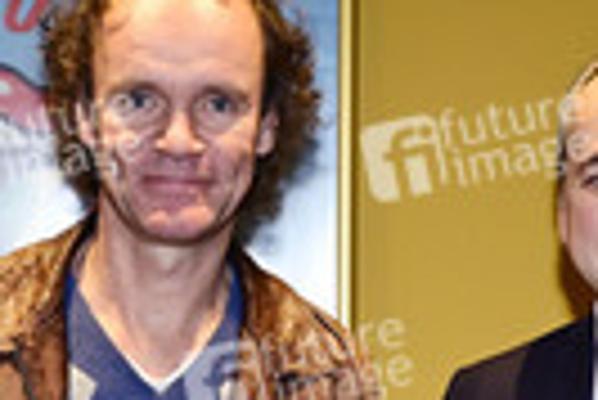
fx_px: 2029
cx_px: 357
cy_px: 485
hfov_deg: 16.8
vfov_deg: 11.0
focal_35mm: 122
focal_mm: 36
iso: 1600
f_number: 5
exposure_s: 1/125
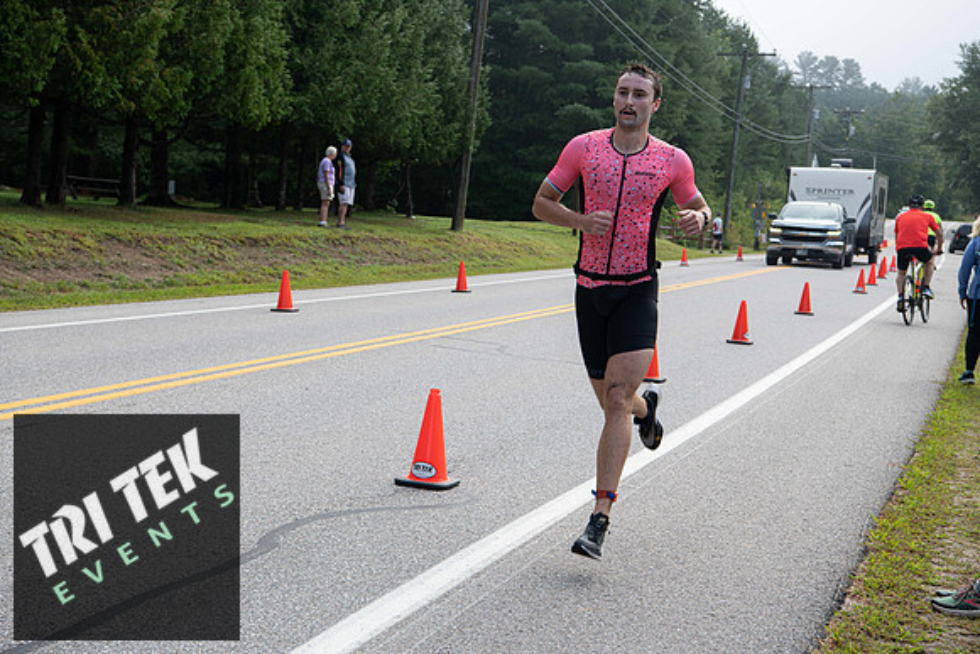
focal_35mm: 62
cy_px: 327
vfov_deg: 21.9
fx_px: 1688
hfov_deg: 32.4
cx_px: 490
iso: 200
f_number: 7.1
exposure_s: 1/250
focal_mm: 62
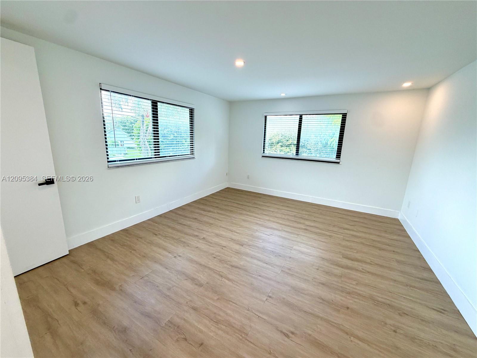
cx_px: 238
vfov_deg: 85.7
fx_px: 193
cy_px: 179
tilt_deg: -8.5
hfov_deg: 102.1
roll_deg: -1.0
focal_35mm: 14
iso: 80
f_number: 2.2
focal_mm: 2.22
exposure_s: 1/120
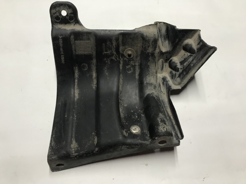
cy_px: 92
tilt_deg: -66.9
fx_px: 199
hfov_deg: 63.5
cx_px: 123
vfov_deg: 49.7
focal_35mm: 28
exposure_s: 1/33
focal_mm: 3.99
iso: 40
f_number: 1.8
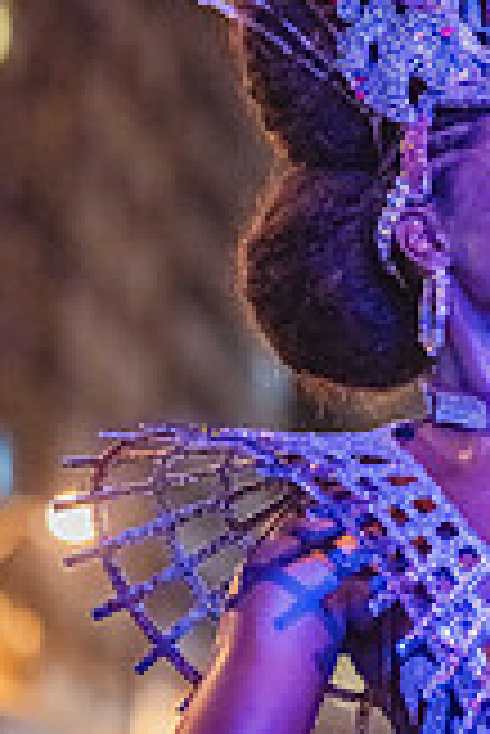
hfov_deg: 9.8
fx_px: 2811
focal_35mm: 138
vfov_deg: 14.8
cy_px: 428
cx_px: 652
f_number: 1.2
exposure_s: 1/250
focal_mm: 50
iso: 6400
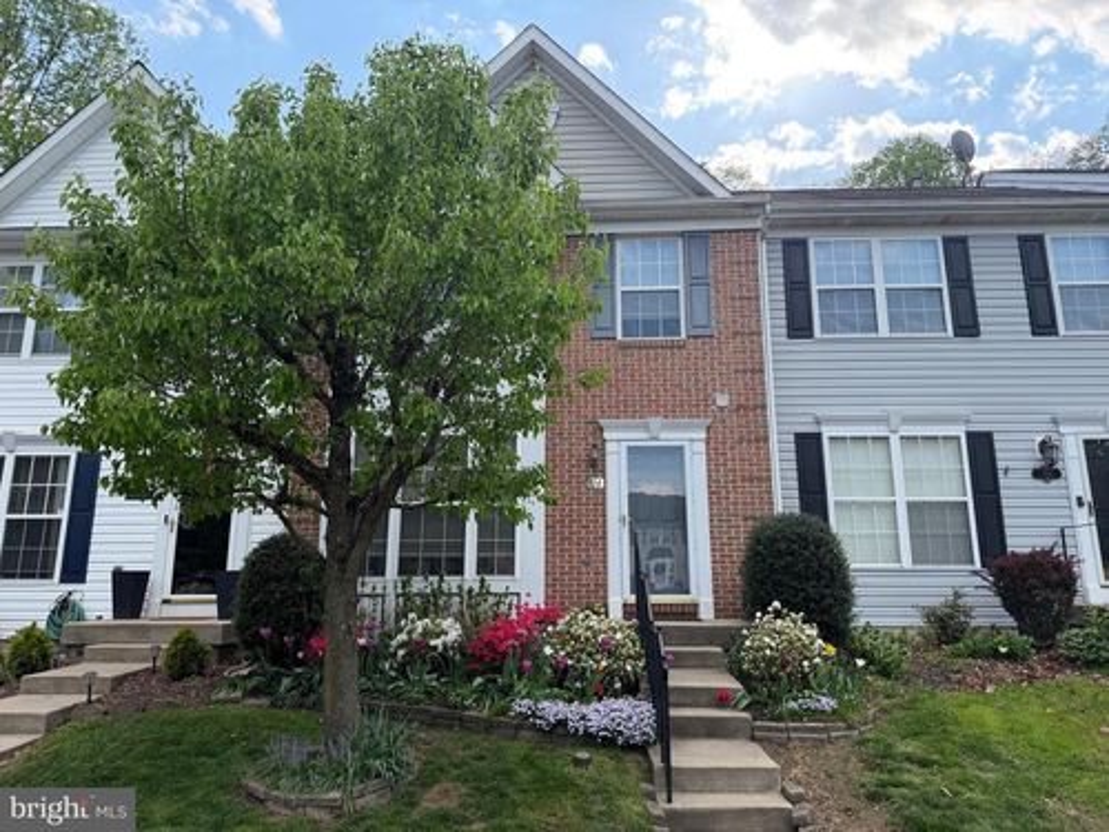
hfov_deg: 71.6
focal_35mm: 24
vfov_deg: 56.8
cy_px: 416
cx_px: 554
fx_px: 769
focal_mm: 6.76
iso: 100
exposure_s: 1/1464
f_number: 1.78
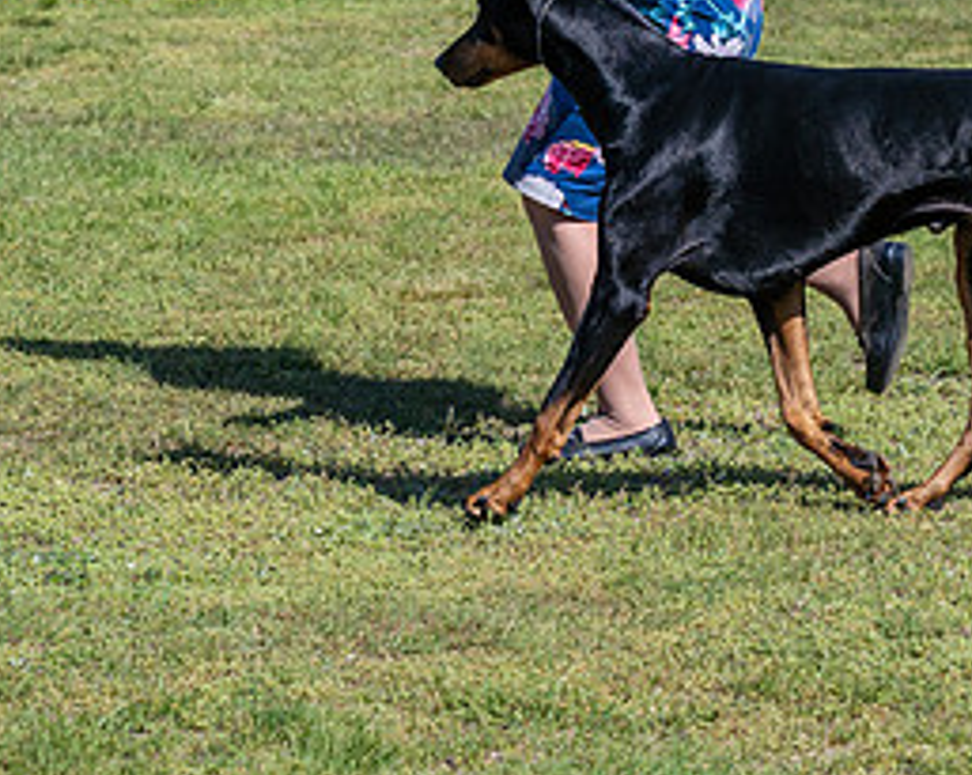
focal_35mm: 259
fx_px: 7442
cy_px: -49
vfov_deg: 5.9
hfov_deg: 7.5
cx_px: 679
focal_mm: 105
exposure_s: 1/1250
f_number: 6.3
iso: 250
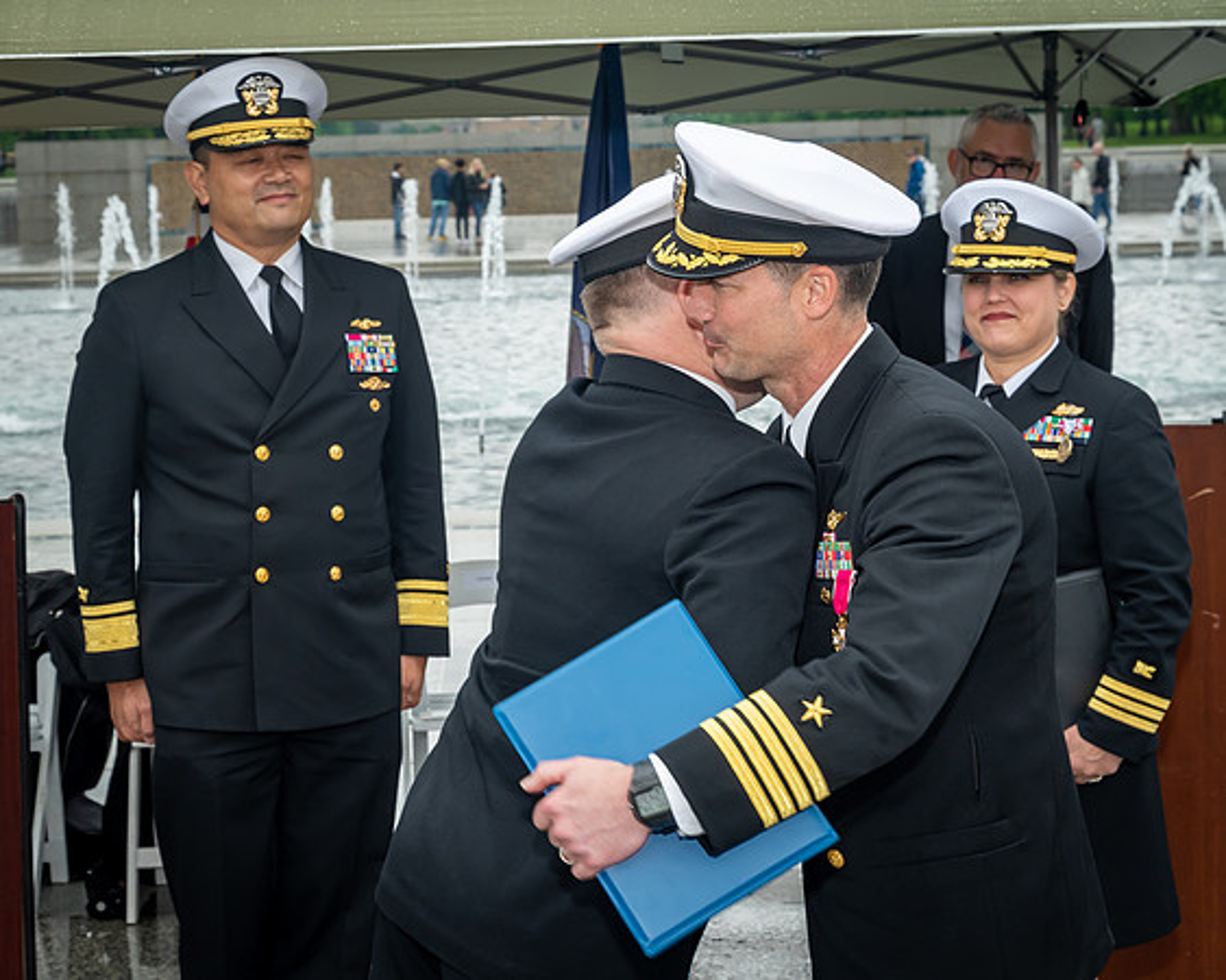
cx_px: 431
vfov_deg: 18.7
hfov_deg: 23.2
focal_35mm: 82
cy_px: 446
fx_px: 2974
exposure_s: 1/250
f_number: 6.3
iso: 320
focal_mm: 44
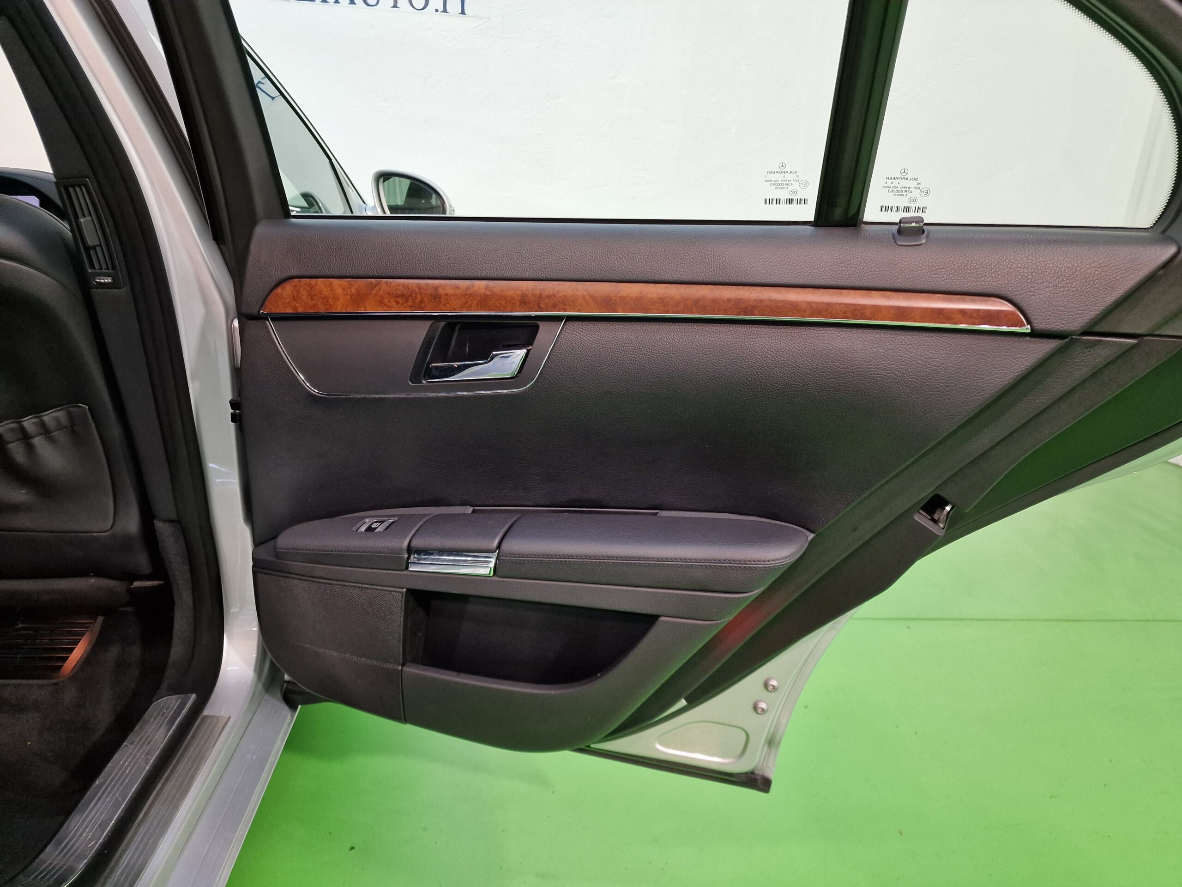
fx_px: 785
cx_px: 591
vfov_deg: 58.9
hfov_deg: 73.9
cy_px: 444
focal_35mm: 23
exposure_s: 1/100
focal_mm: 6.4
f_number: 1.8
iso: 250
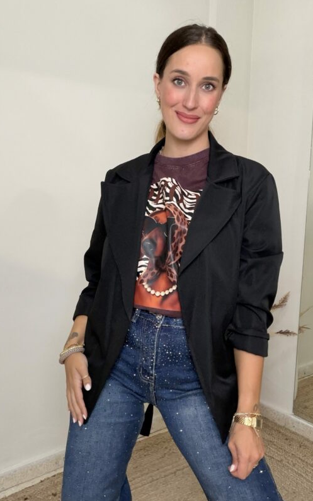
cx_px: 163
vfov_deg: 59.6
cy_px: 251
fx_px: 437
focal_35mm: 32
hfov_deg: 39.4
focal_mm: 2.71
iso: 200
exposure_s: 1/60
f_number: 1.9
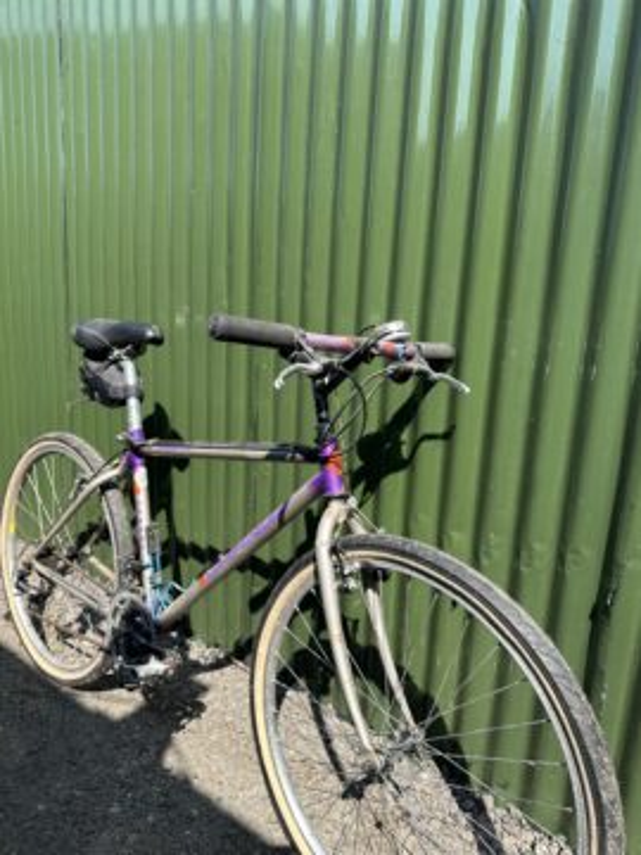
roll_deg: -5.1
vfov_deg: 71.6
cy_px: 428
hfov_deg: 56.8
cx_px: 320
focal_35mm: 24
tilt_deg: -12.6
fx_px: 593
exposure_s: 1/1664
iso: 80
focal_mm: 6.86
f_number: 1.78
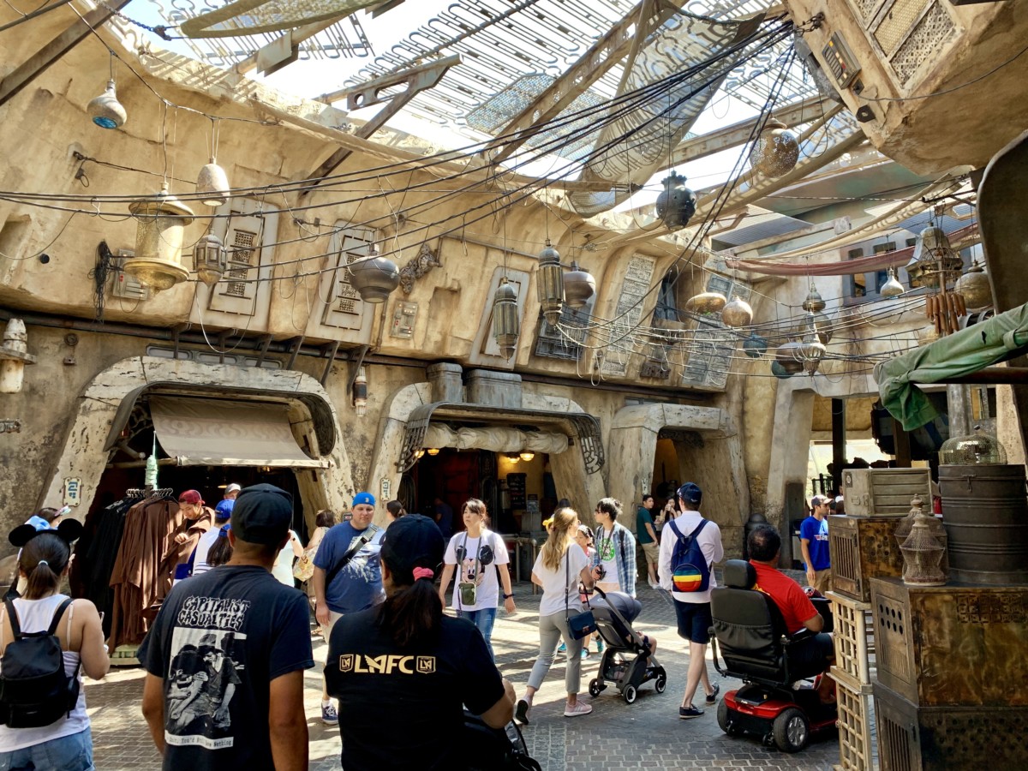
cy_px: 386
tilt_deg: +8.2
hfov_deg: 67.3
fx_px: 772
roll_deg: +0.9
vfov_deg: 53.1
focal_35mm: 26
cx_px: 514
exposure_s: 1/122
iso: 32
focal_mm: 4.25
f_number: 1.8
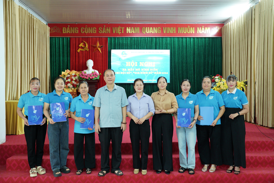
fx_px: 251
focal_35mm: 33
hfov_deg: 57.2
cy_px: 92
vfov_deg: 40.0
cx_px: 137
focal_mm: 33
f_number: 3.5
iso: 2500
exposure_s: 1/125
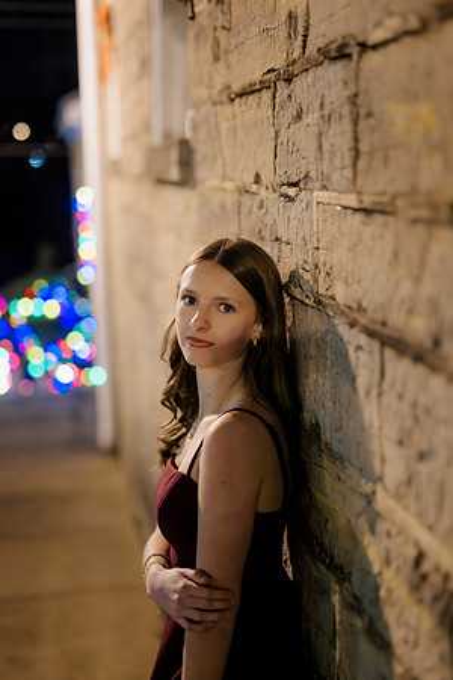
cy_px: 340
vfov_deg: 39.6
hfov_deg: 27.0
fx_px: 944
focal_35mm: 50
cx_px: 226
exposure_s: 1/125
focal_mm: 50
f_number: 1.4
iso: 2500
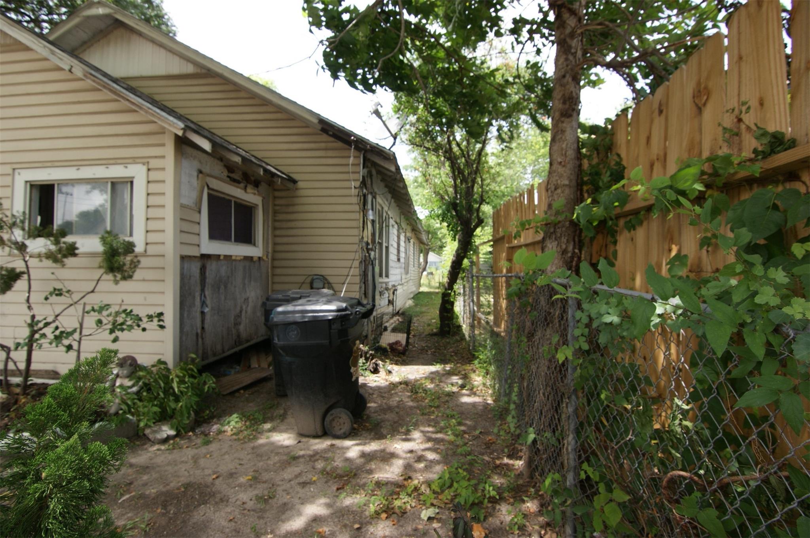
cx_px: 405
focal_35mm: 16
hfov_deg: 95.1
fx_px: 371
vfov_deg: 71.9
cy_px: 269
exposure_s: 1/100
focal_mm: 11
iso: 100
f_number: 5.6
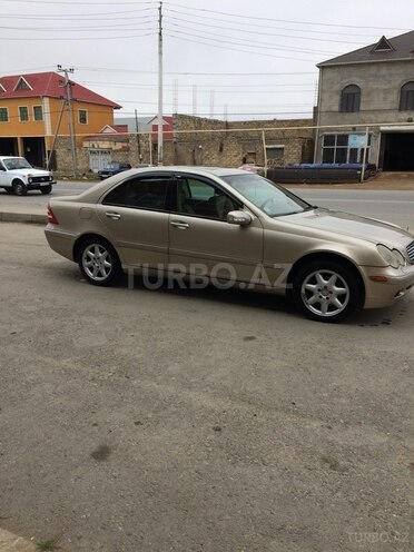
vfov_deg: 61.7
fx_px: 462
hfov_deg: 48.2
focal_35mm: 29
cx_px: 207
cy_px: 276
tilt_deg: -14.8
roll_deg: +1.1
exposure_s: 1/260
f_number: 2.2
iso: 32
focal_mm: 4.15
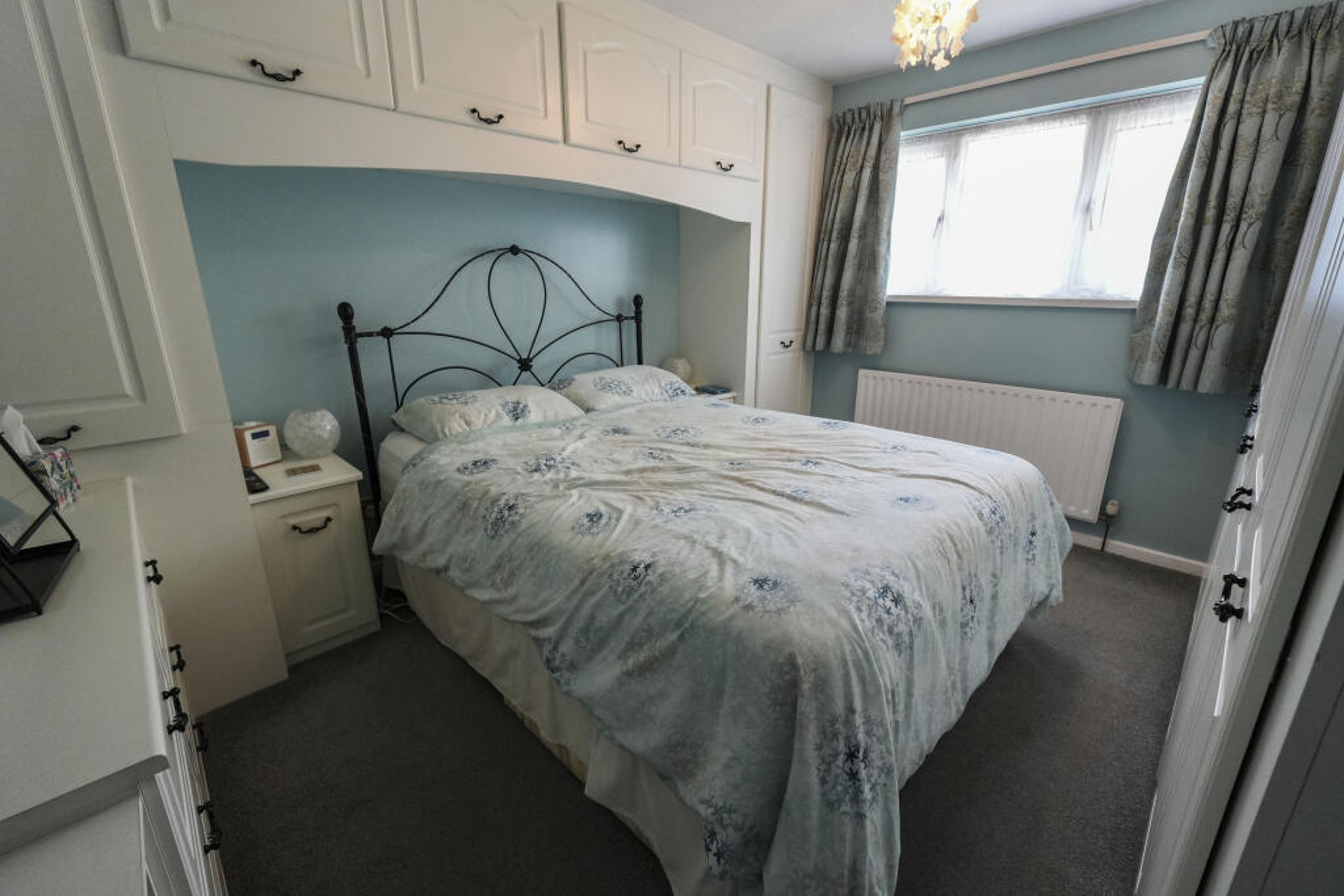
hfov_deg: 100.4
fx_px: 560
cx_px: 672
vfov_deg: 77.3
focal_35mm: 15
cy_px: 448
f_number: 4
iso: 1000
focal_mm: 10
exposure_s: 1/160
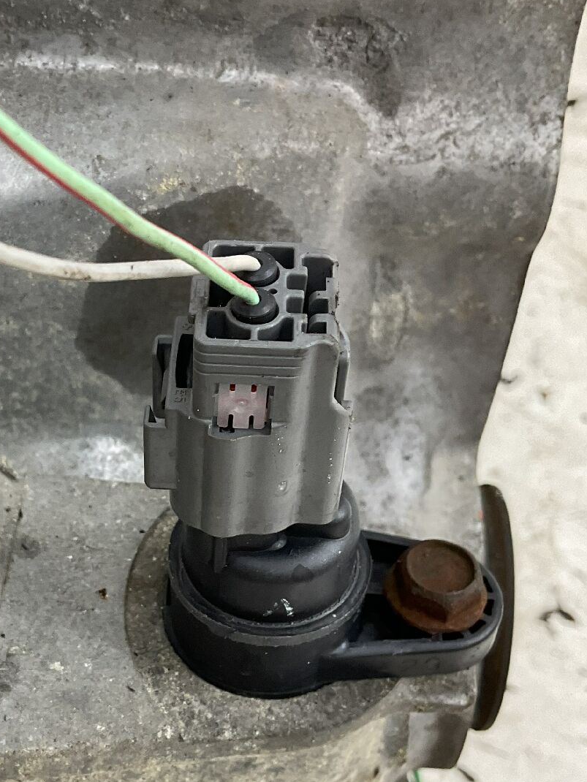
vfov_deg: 36.7
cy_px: 475
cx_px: 99
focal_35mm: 52
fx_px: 1175
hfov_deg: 27.4
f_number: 1.8
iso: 50
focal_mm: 3
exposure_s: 1/50
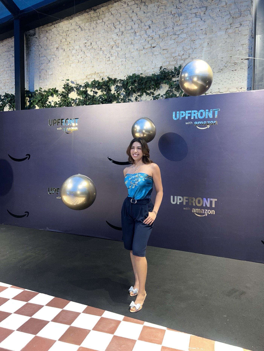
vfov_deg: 67.3
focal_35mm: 26
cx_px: 132
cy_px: 176
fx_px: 264
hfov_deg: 53.1
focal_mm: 5.7
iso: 80
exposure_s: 1/15
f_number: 1.5
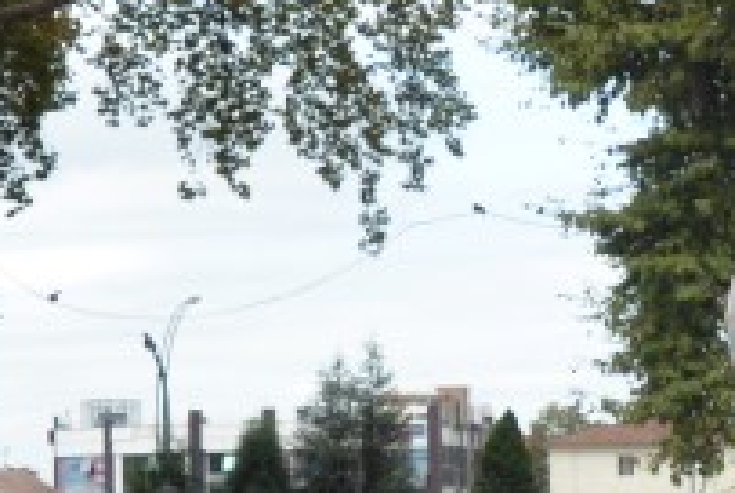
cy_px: 533
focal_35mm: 181
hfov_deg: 11.3
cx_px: 608
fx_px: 3701
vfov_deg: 7.6
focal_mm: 32
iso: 200
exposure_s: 1/250
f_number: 8
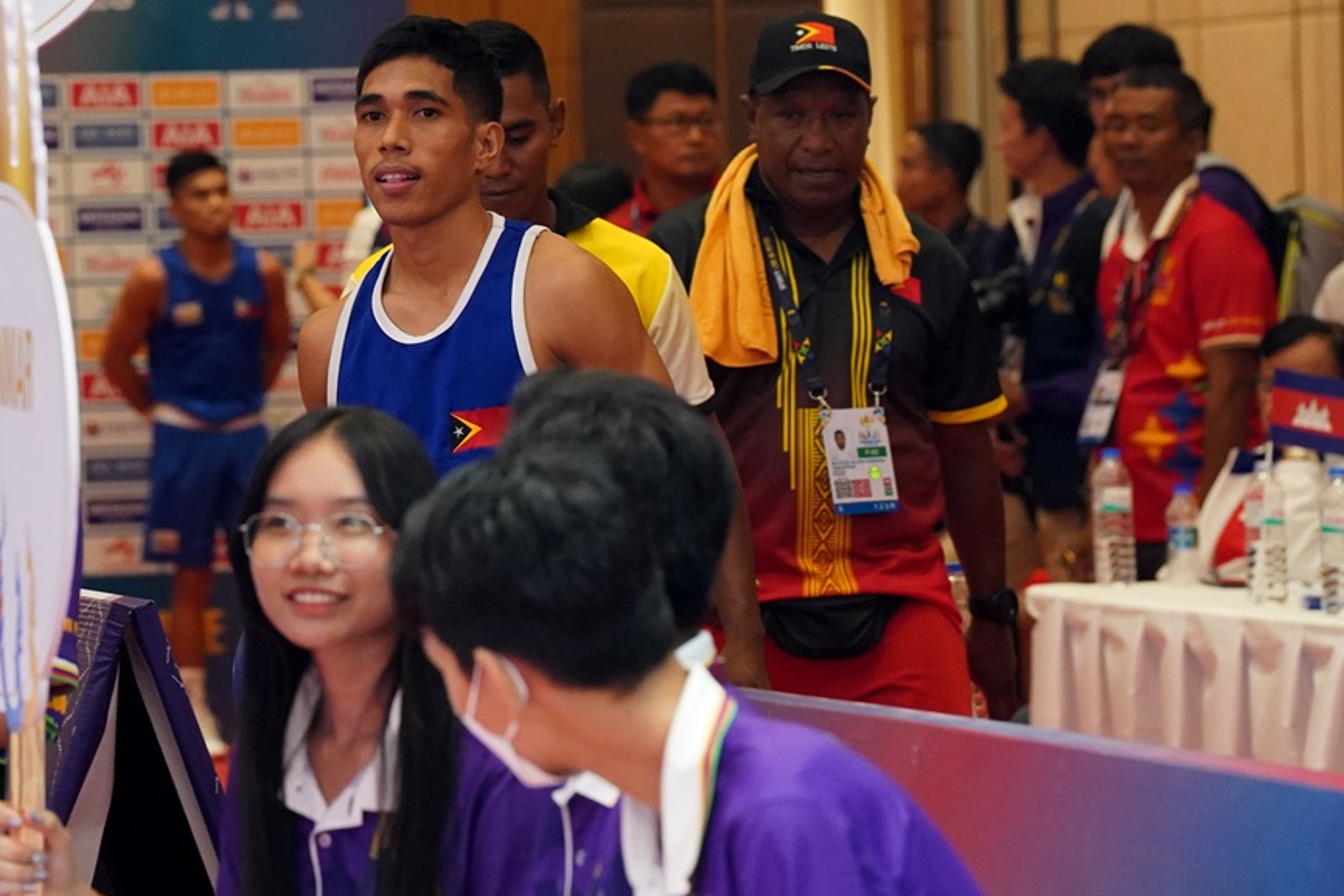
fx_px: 9708
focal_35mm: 260
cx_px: 320
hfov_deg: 7.9
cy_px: 157
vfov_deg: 5.3
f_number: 5.6
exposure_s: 1/250
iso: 5000
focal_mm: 150
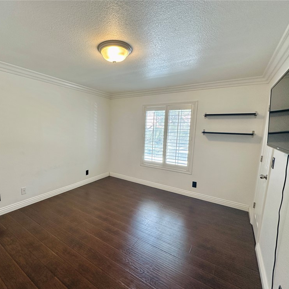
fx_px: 161
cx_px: 119
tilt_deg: -8.0
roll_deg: -1.6
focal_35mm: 17
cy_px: 149
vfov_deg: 83.9
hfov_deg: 83.2
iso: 160
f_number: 2.2
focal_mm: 2.22
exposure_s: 1/120
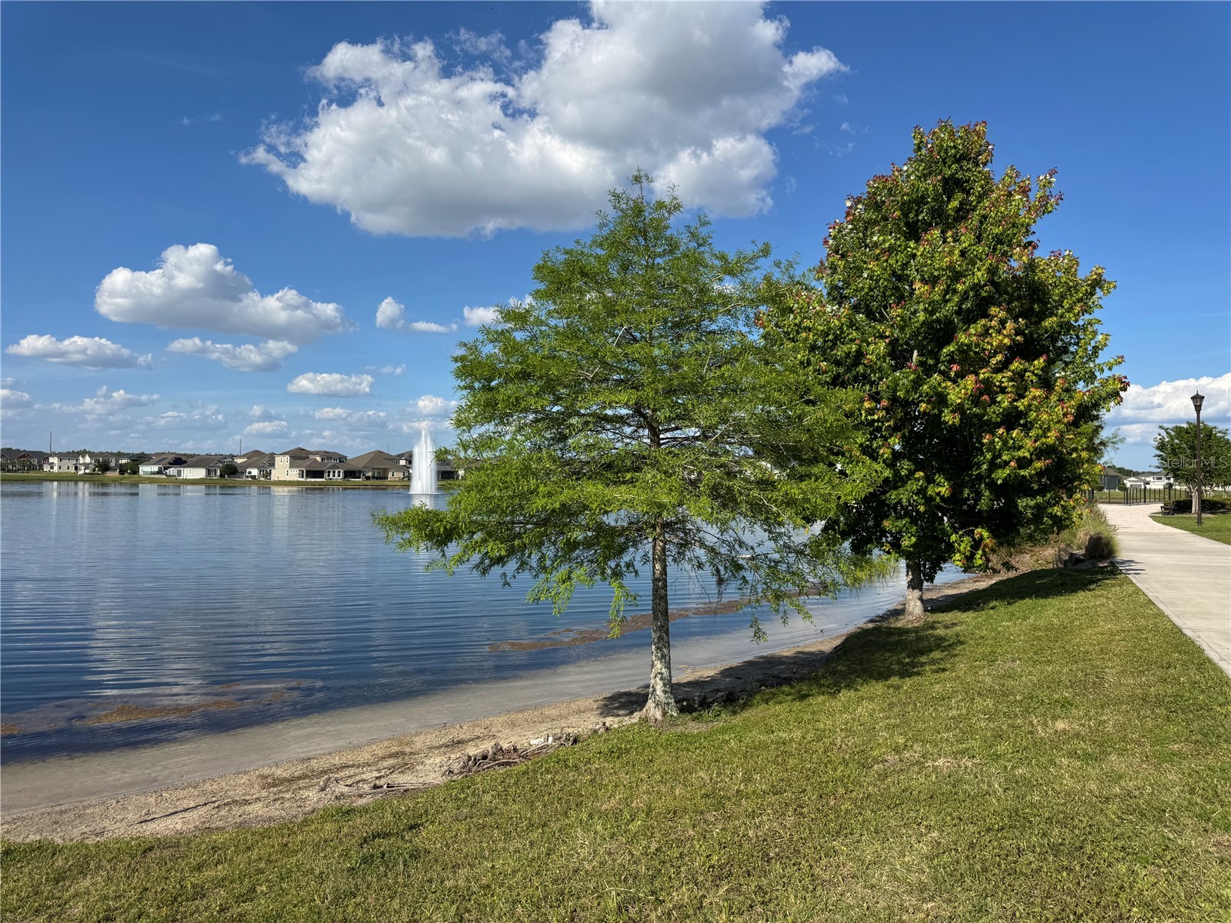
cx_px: 616
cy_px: 462
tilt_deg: +0.7
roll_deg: -0.5
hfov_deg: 71.6
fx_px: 853
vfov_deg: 56.8
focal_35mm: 24
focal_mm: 6.76
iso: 80
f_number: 1.78
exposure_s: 1/6410
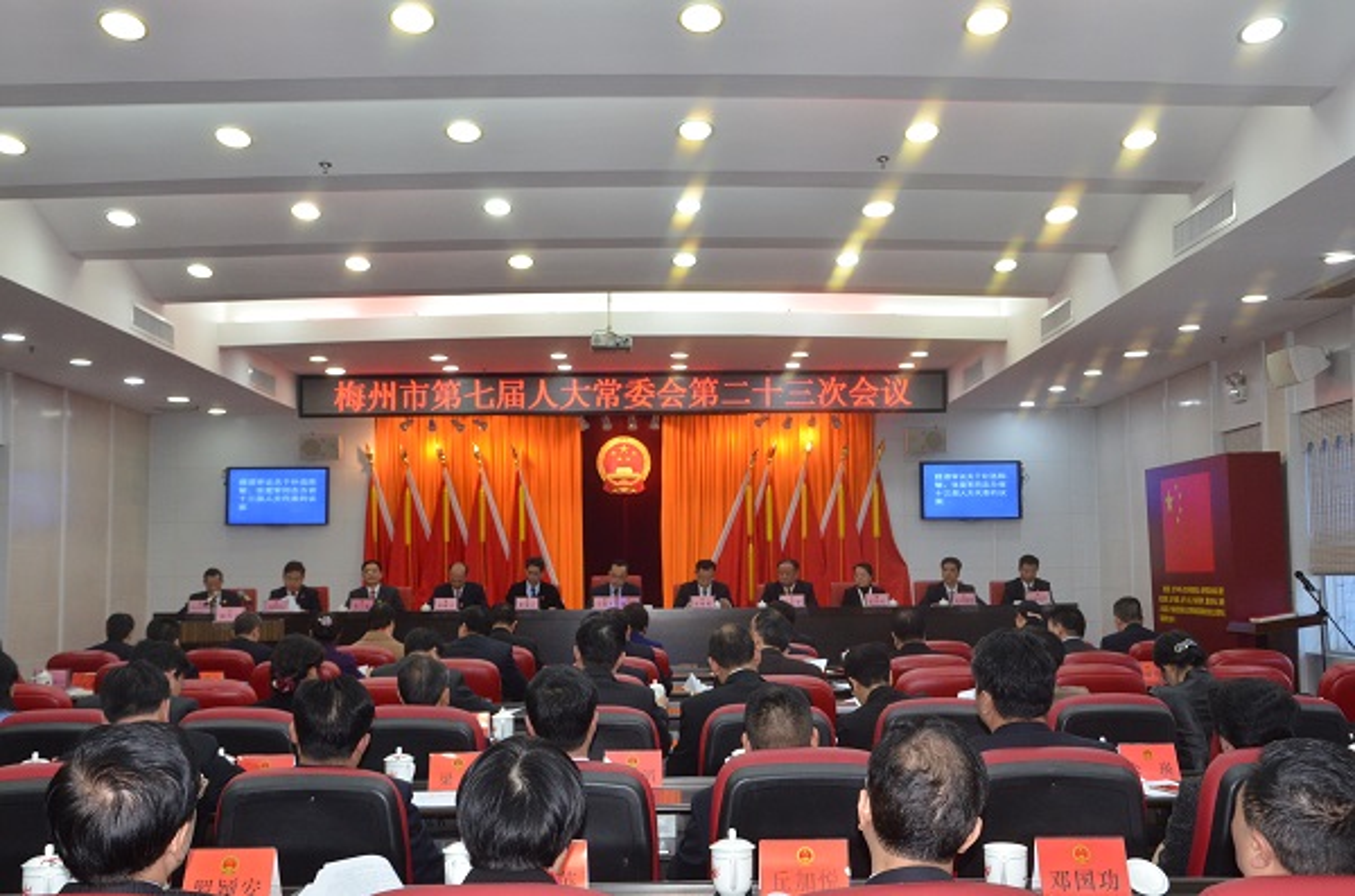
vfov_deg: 31.7
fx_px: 1577
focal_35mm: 42
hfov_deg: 46.5
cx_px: 678
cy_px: 448
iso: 1600
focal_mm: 28
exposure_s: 1/100
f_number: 5.6
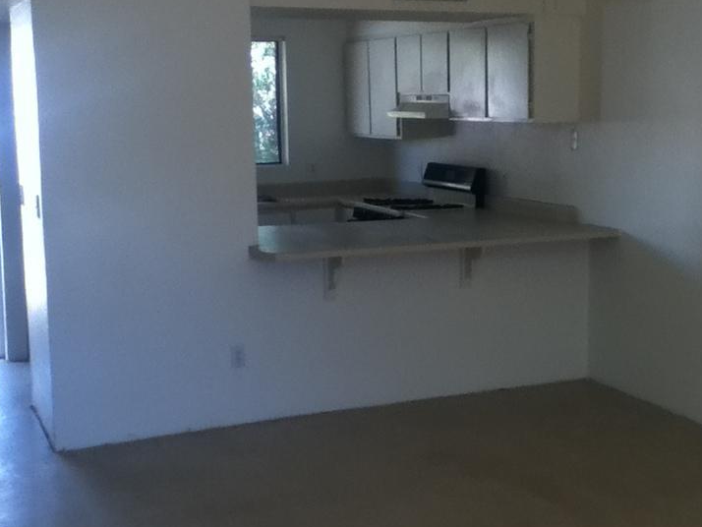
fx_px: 872
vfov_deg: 33.6
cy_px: 234
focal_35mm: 43
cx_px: 433
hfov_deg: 43.5
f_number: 2.4
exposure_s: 1/40
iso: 80
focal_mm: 3.85
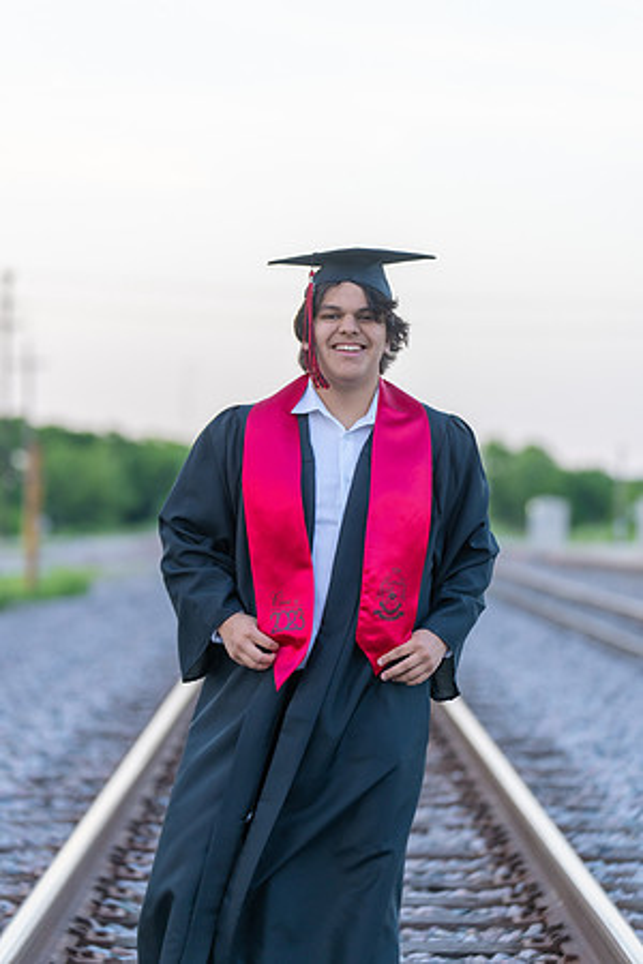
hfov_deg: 11.3
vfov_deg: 16.9
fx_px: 3242
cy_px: 482
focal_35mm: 121
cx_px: 322
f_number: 2.8
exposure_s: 1/320
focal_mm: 121
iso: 640
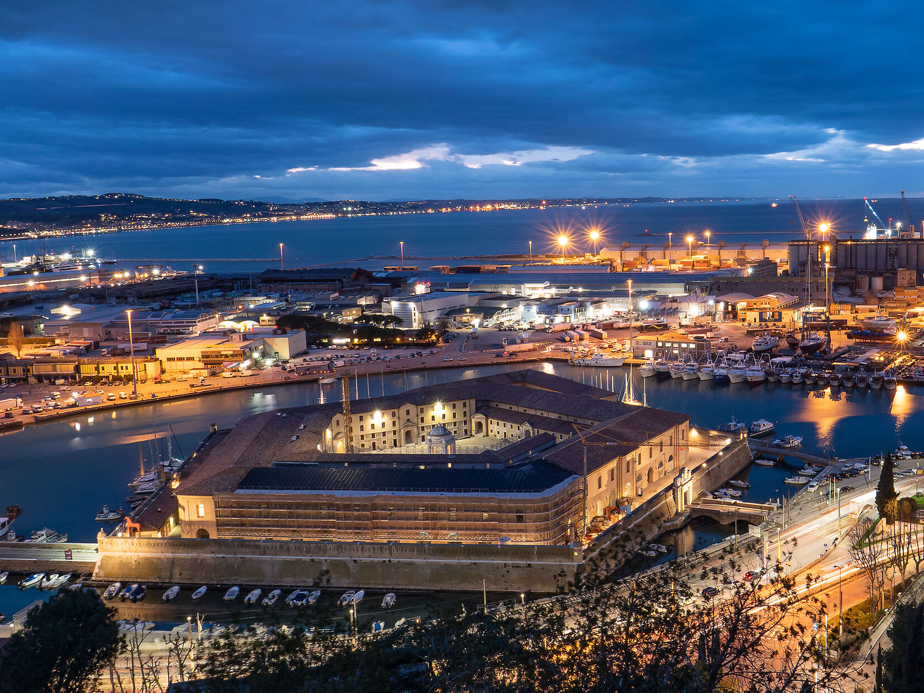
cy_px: 312
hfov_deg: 51.0
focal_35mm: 35
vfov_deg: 40.6
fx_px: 934
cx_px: 659
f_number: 10
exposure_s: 13
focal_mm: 12
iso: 200
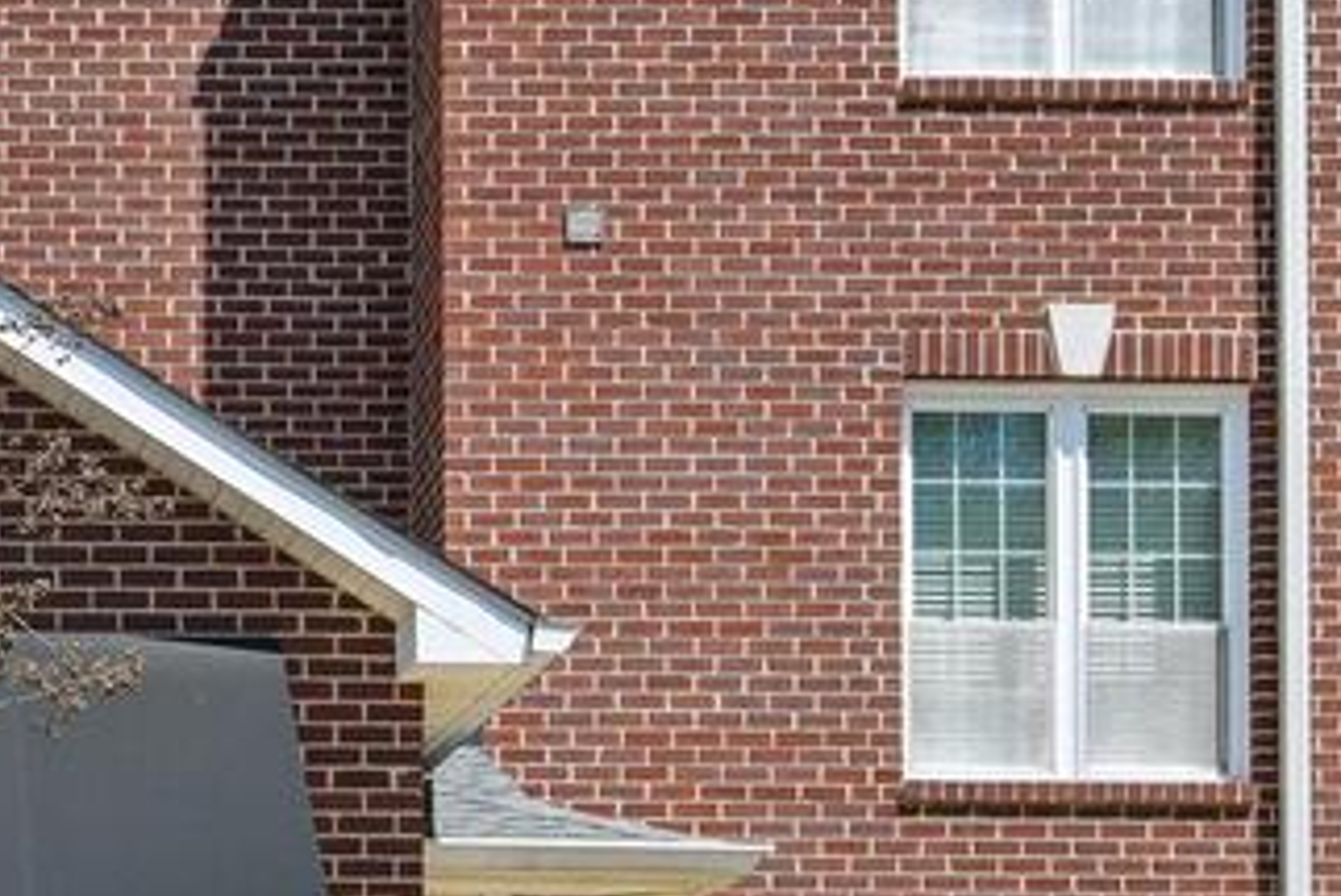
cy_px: 238
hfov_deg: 24.6
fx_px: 2832
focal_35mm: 76
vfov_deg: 17.9
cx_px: -187
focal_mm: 17
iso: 100
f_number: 8
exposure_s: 1/200
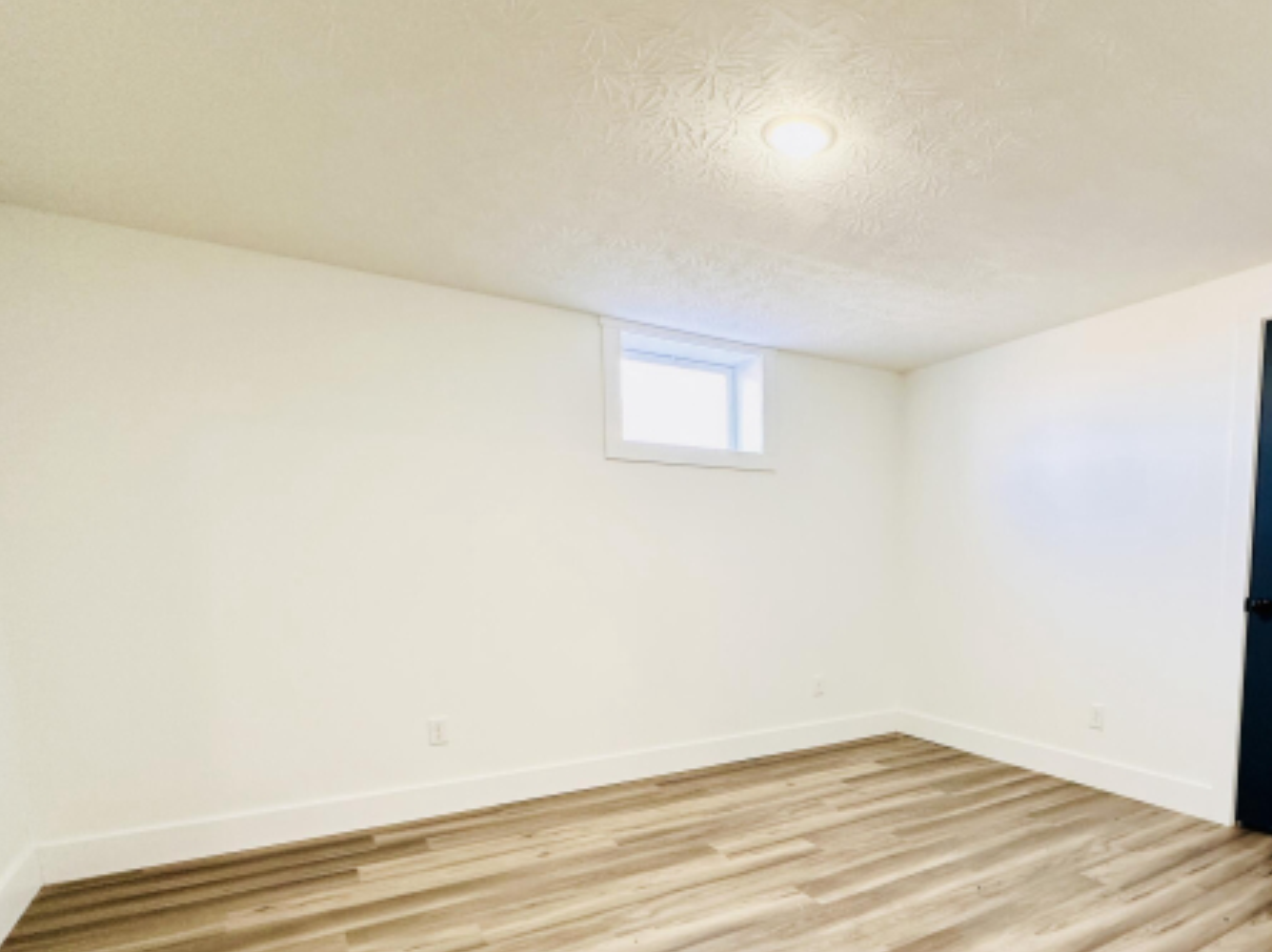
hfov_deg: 76.7
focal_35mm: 21
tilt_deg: -6.4
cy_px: 640
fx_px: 771
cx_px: 839
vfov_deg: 61.7
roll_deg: -0.6
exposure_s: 1/60
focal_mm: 2.22
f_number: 2.2
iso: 250
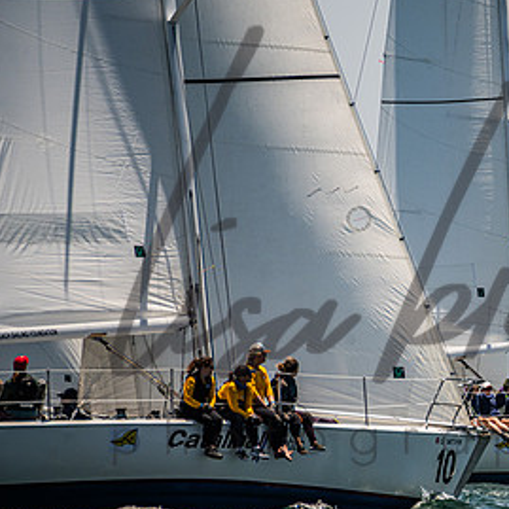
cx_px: 566
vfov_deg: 2.2
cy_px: 310
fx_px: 13092
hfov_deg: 2.2
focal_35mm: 787
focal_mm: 400
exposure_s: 1/2500
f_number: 8
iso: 400
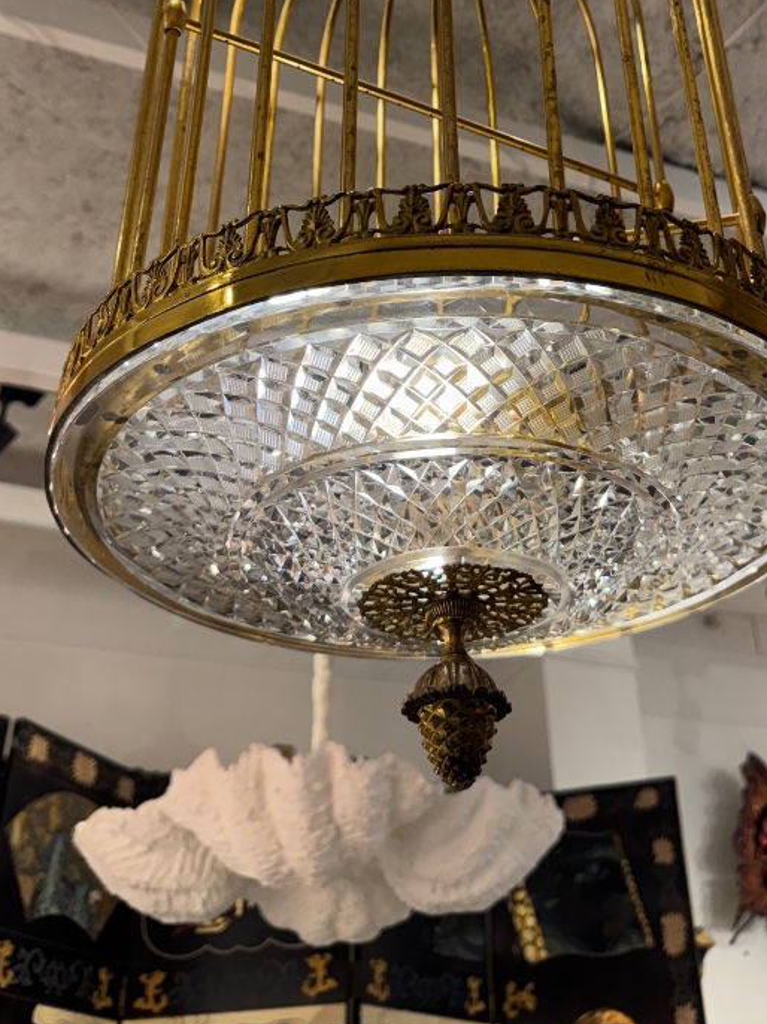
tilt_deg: +41.0
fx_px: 1242
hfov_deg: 34.2
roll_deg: +2.7
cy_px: 148
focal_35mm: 42
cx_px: 479
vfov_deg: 42.0
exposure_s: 1/100
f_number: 1.78
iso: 100
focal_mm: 6.76
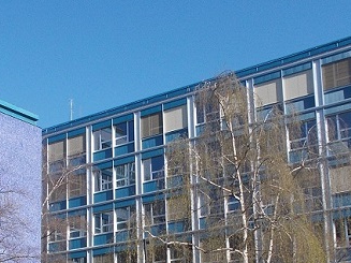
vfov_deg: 21.6
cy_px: 249
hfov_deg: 29.2
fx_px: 669
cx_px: 122
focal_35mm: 66
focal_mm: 4.6
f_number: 3.2
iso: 80
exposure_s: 1/800
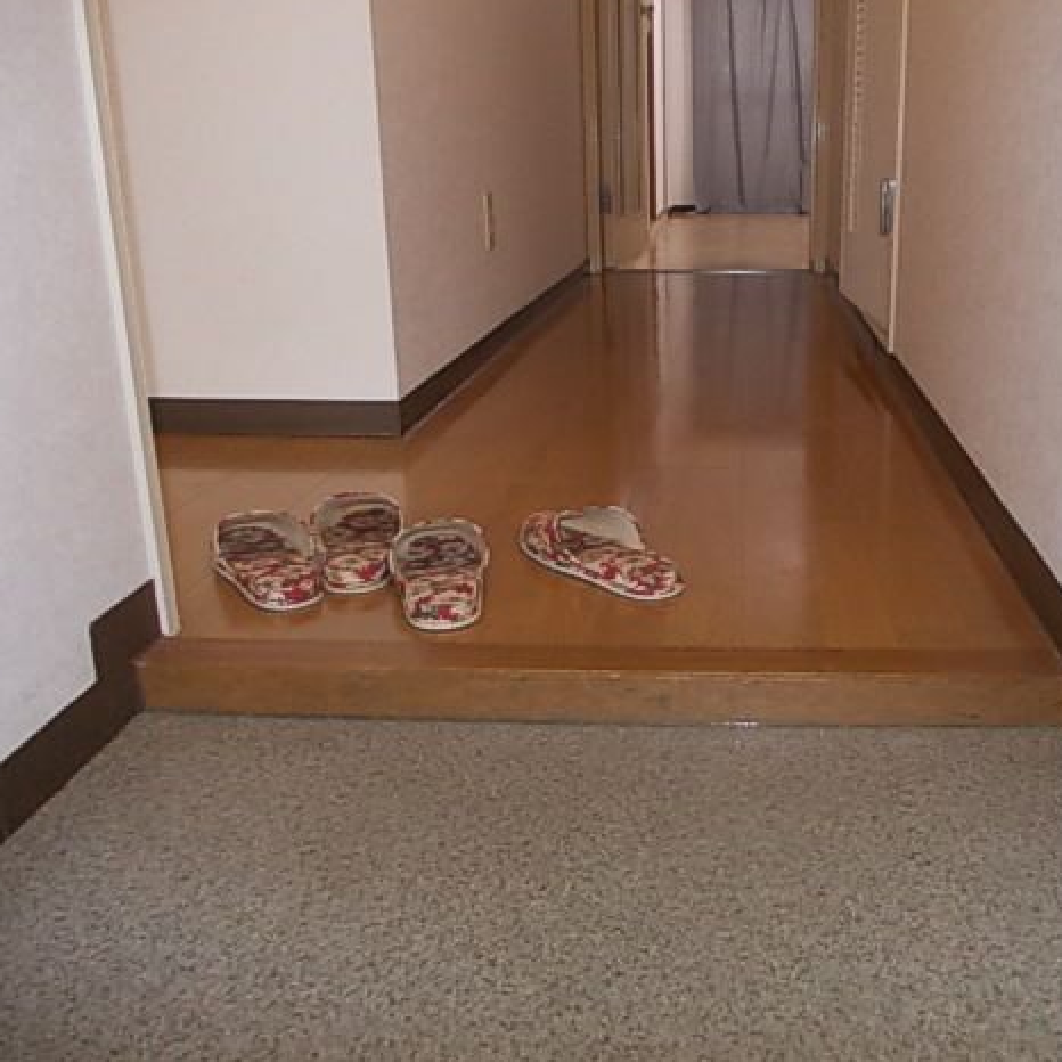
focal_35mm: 34
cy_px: 524
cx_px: 693
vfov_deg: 48.4
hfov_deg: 47.8
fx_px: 1180
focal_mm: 4
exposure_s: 1/25
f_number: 2.7
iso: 200
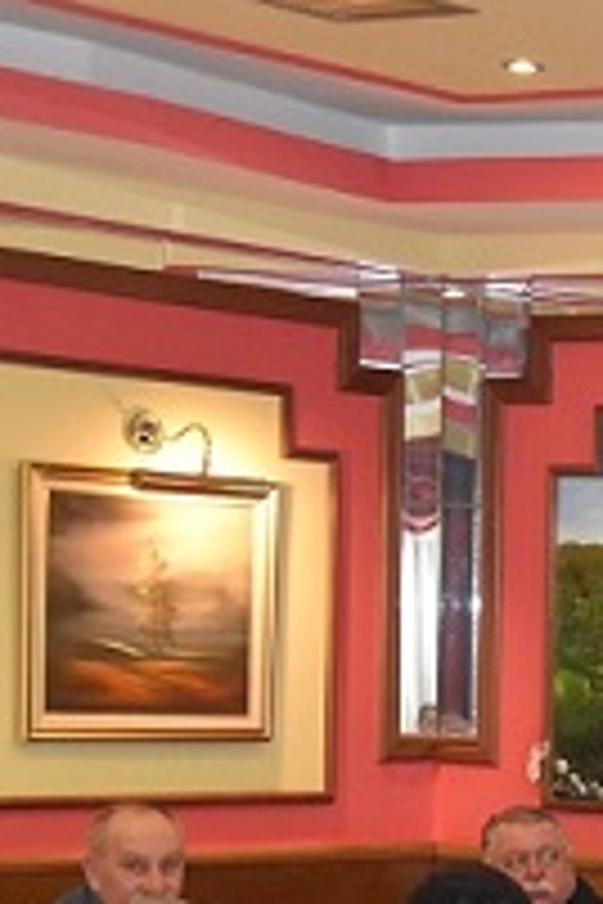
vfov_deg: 14.4
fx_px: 3542
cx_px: 1260
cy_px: 875
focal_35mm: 141
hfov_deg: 9.1
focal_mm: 32
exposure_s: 1/60
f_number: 4.2
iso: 3200
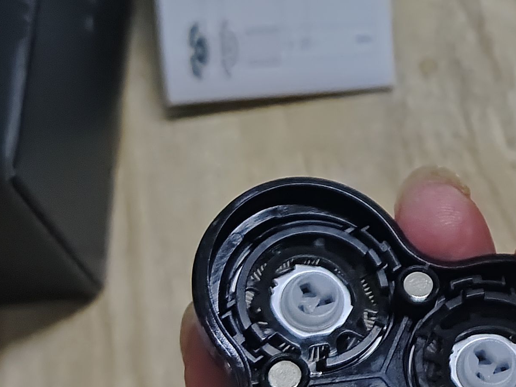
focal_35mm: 78
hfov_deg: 23.5
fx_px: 1163
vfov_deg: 18.4
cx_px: 569
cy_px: 6
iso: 7623
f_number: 1.88
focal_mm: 5.56
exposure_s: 1/200
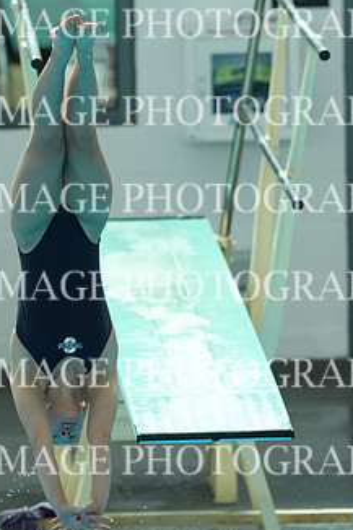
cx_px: 111
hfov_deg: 1.9
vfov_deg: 2.9
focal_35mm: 712
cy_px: 154
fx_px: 10483
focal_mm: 400
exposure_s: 1/1600
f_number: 4
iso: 4000
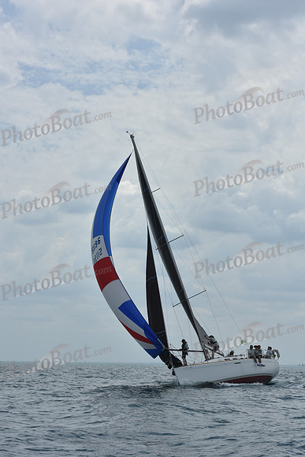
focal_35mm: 86
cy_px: 228
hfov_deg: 15.9
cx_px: 152
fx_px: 1092
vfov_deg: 23.6
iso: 250
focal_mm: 86
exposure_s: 1/1250
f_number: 10
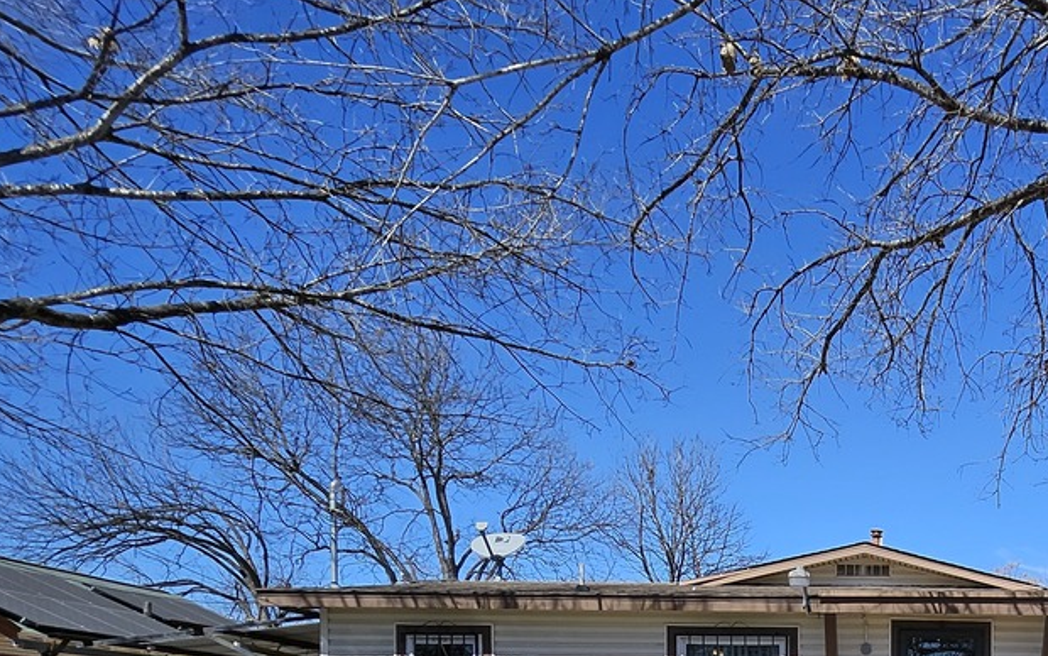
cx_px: 974
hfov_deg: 51.5
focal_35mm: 32
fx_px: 914
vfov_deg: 32.9
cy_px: 773
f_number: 2.2
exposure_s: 1/1402
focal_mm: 1.74
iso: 32
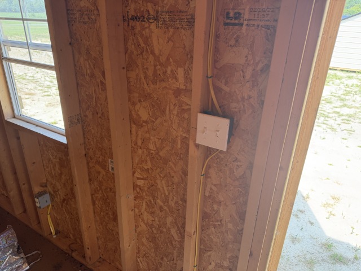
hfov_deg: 71.6
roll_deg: -2.7
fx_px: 250
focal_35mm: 24
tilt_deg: -25.3
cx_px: 180
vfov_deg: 56.8
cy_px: 136
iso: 100
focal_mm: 6.76
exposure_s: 1/193
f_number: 1.78
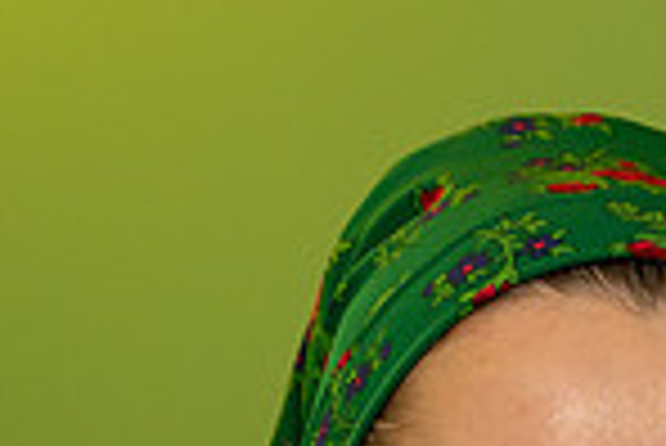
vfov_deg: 4.7
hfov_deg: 6.9
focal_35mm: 294
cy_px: 678
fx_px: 5444
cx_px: 986
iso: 1600
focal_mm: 75
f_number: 5
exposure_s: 1/200
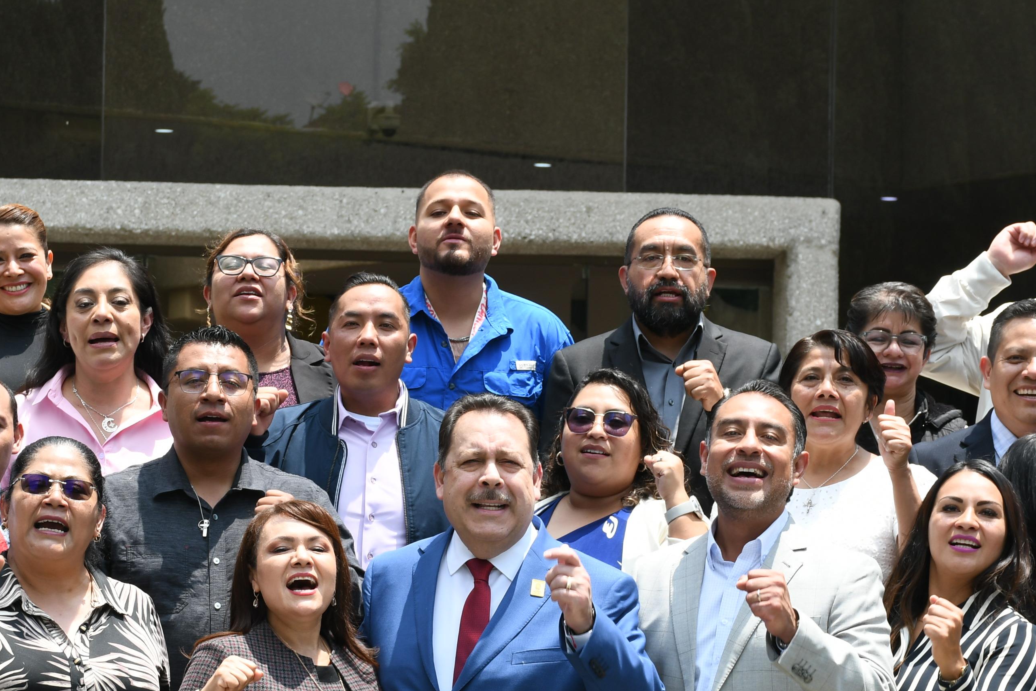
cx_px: 391
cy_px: 537
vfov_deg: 10.0
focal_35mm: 137
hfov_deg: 15.0
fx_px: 3942
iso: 200
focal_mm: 56
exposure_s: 1/250
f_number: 8
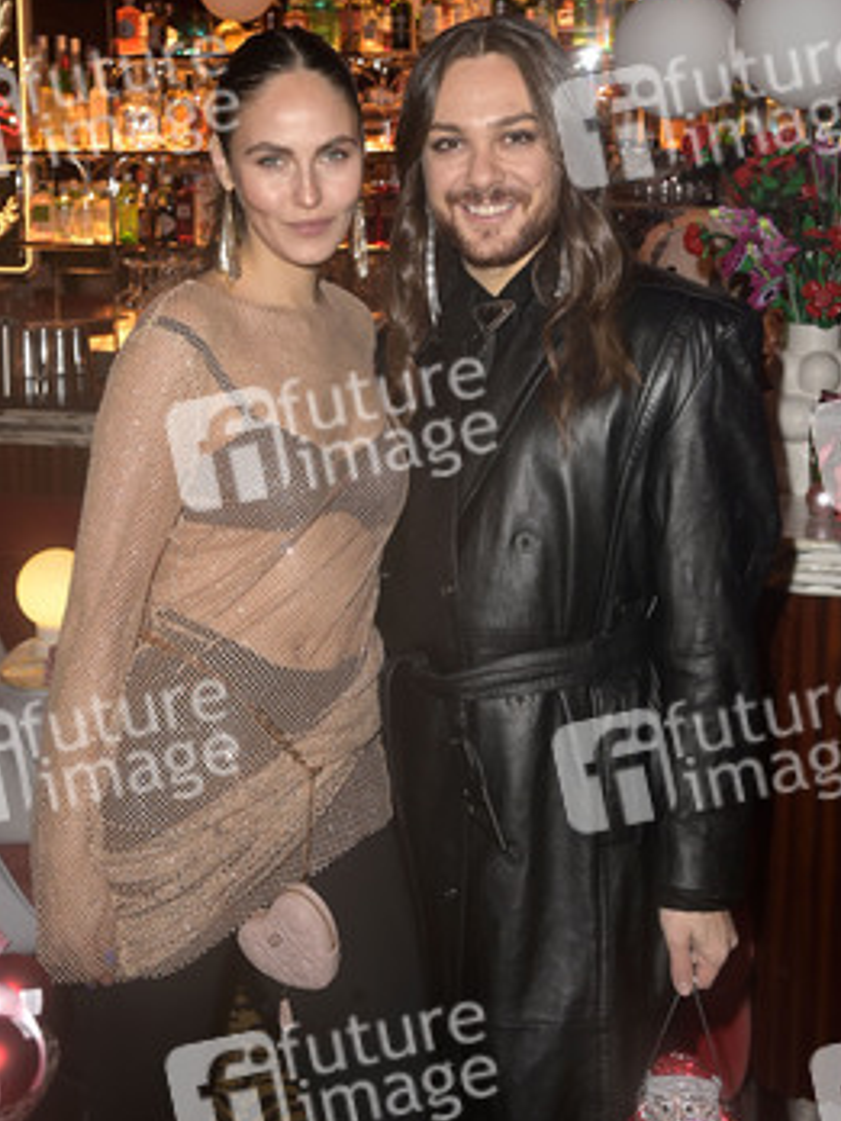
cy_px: 596
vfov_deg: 44.8
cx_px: 425
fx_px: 1361
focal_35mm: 42
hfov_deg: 34.3
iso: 1250
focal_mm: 38
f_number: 5.6
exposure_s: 1/50
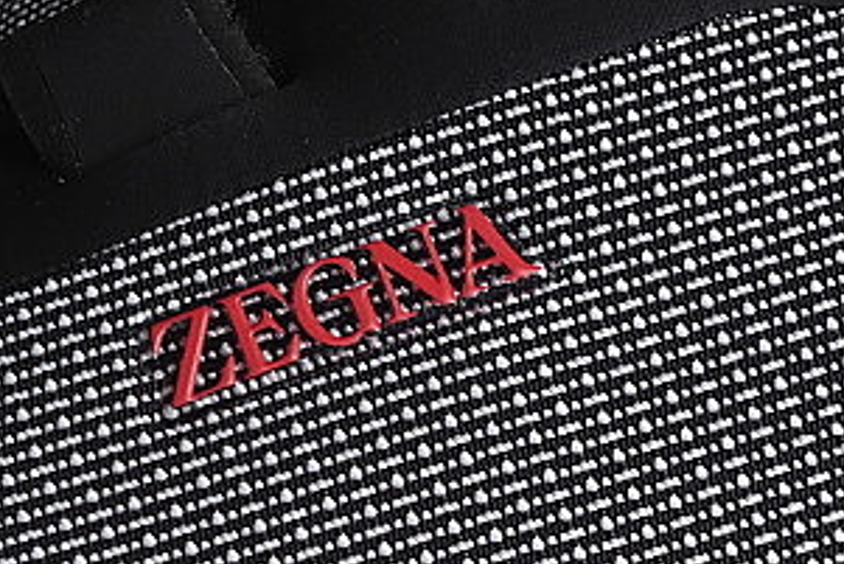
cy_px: 542
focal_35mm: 269
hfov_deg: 7.6
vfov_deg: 5.1
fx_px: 6309
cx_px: 701
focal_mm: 50
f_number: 6.3
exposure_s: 1/50
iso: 160
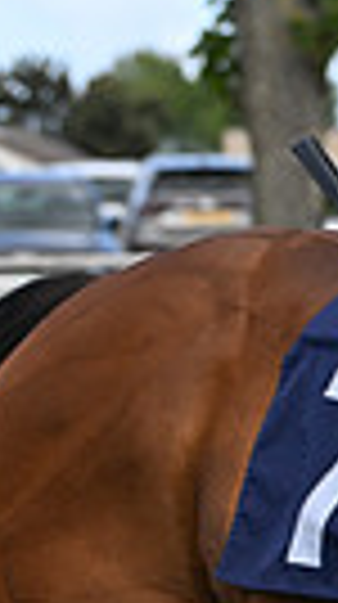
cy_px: 187
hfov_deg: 2.9
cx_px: 1284
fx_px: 6525
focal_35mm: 408
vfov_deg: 5.3
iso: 400
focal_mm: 90
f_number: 5.6
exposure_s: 1/1250
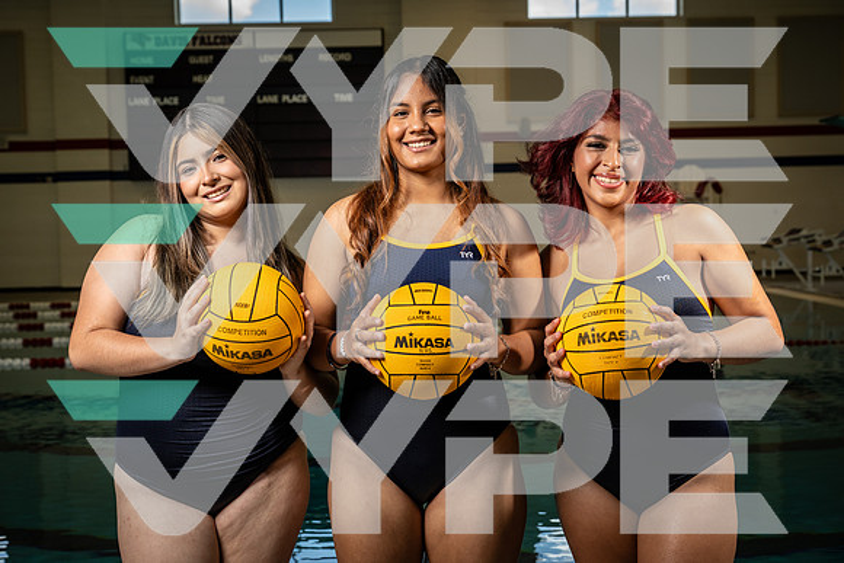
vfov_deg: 26.0
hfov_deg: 38.2
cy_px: 282
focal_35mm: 52
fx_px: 1219
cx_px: 422
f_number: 5.6
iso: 640
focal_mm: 52
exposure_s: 1/250
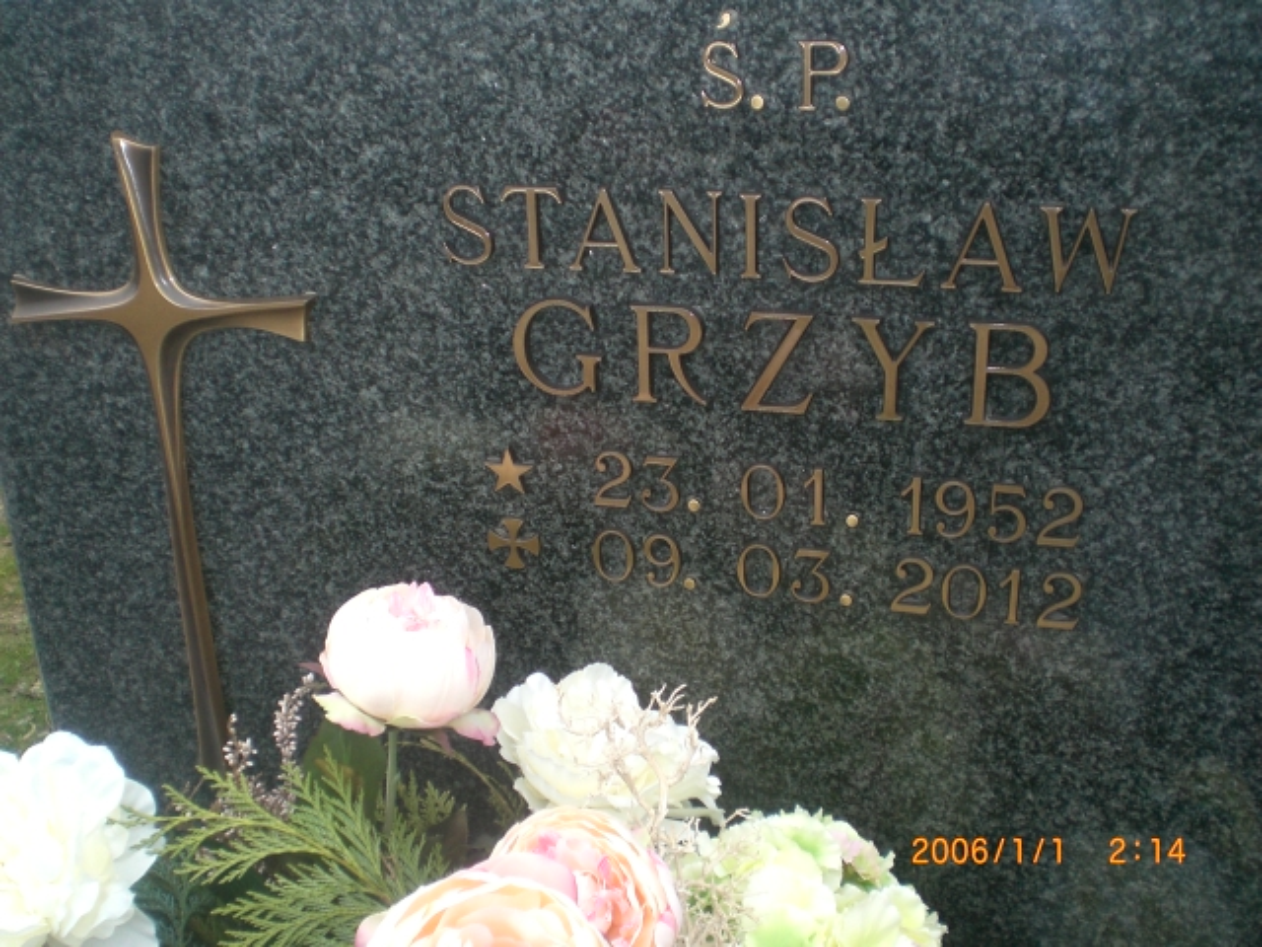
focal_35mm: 38
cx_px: 631
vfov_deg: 37.7
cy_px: 474
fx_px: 1385
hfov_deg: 49.0
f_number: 3.1
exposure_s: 1/100
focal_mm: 6.3
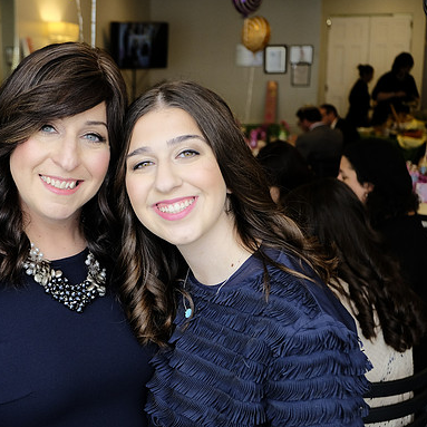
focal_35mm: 54
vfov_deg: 31.6
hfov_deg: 31.1
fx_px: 754
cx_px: 113
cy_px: 214
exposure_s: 1/180
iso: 1000
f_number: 3.2
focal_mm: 27.7
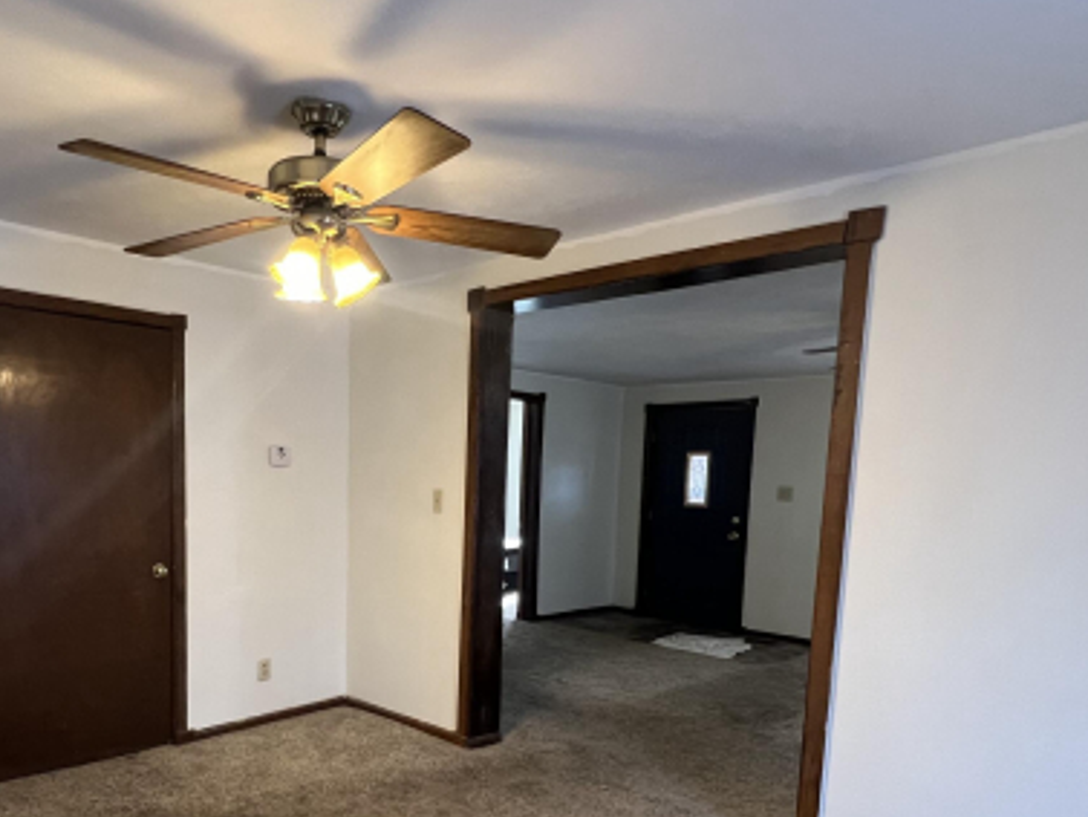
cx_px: 405
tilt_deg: -7.1
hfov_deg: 72.6
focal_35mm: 23
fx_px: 723
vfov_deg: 57.3
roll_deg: -1.2
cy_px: 560
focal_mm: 1.57
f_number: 1.8
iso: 400
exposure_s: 1/60
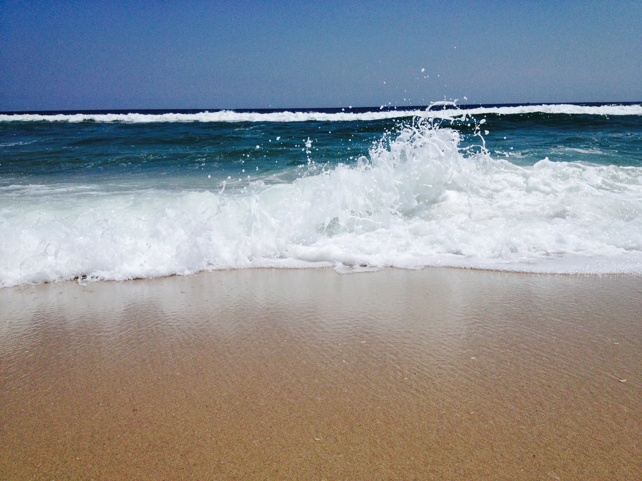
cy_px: 240
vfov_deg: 40.7
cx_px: 321
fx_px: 649
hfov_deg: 52.6
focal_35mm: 35
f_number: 2.4
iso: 50
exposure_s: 1/9259
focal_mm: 4.28
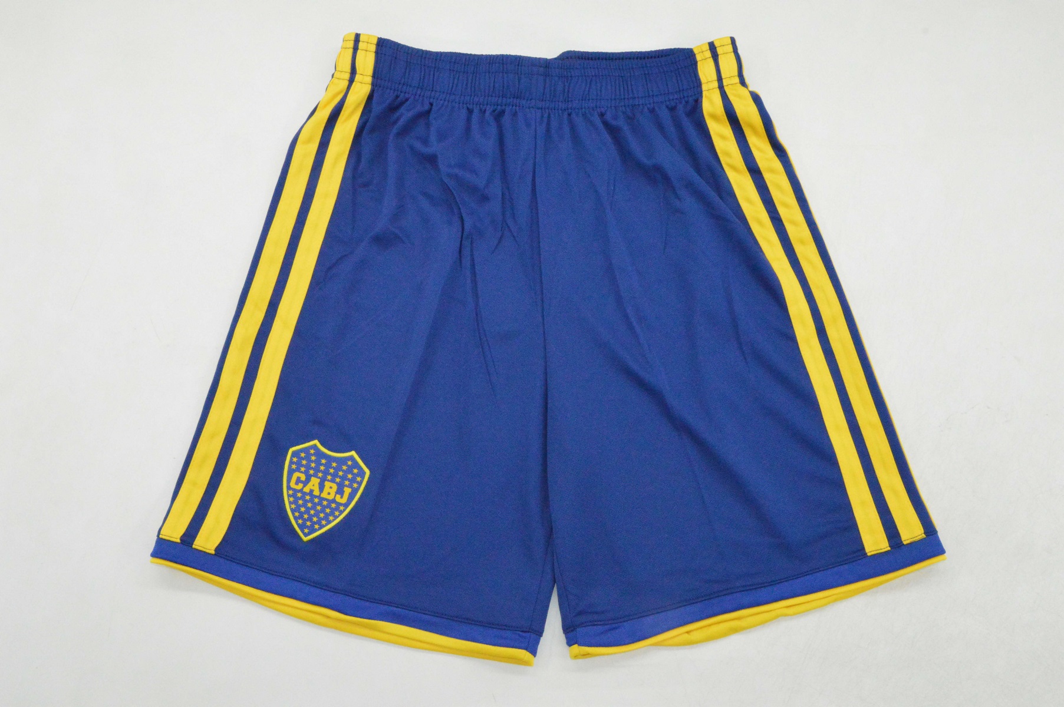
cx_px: 532
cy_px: 354
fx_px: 974
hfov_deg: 57.3
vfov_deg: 39.9
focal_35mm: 33
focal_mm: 22
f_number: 18
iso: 6400
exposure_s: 1/200
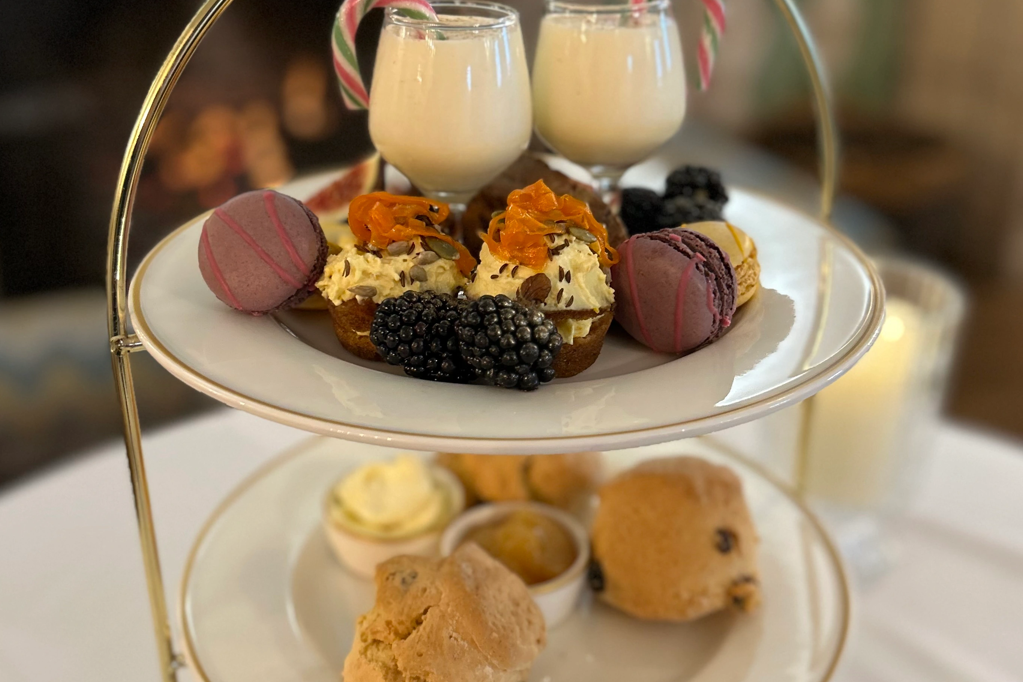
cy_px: 278
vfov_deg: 33.3
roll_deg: -0.4
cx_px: 498
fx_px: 1137
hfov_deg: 48.5
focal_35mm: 40
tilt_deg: -23.7
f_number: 1.5
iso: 320
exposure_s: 1/50
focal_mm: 5.7
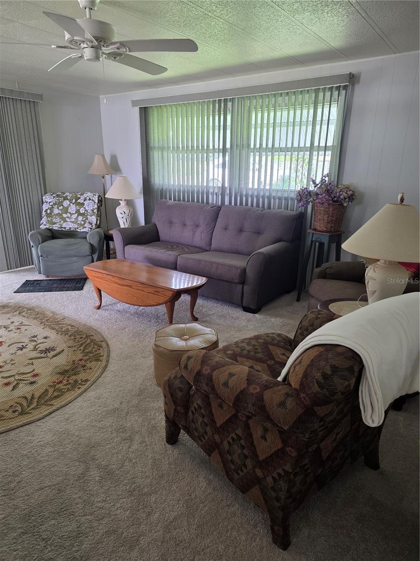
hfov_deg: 58.9
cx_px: 210
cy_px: 280
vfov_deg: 73.9
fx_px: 372
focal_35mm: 23
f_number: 1.7
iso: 200
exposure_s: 1/120
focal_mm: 6.25
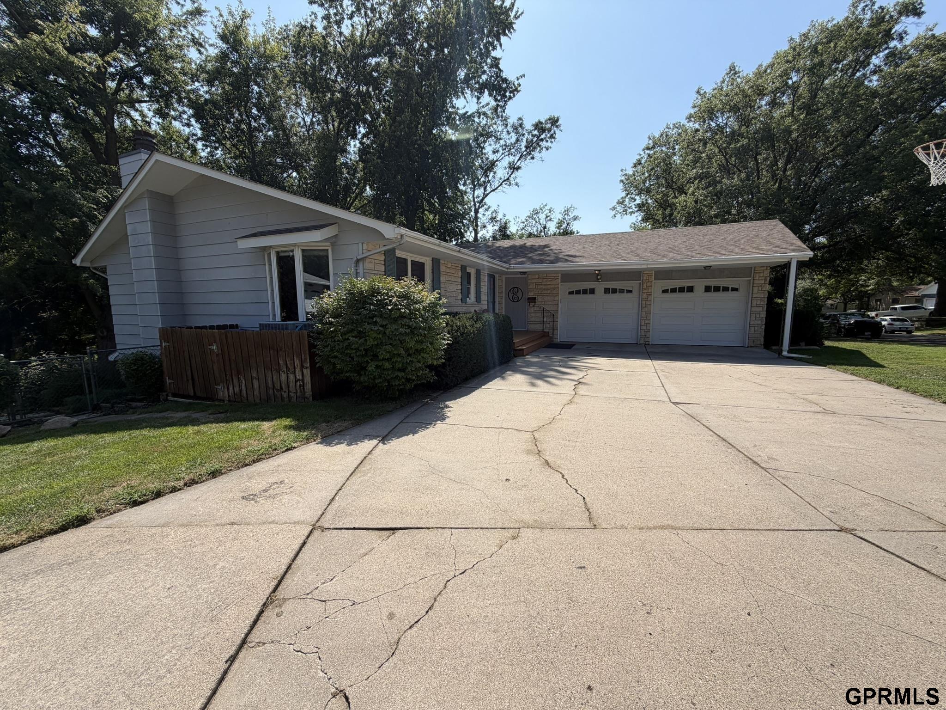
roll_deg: +0.6
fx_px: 383
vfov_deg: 85.7
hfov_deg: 102.1
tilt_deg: -7.3
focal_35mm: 14
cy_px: 355
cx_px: 473
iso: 20
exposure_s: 1/888
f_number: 2.2
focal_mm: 2.22
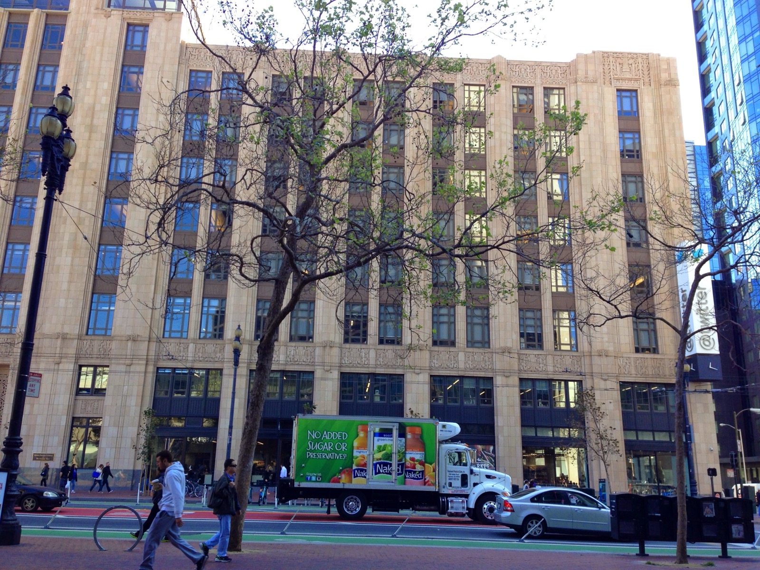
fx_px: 725
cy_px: 285
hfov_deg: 55.4
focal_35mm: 33
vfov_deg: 42.9
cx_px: 380
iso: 50
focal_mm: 4.12
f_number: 2.4
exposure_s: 1/170
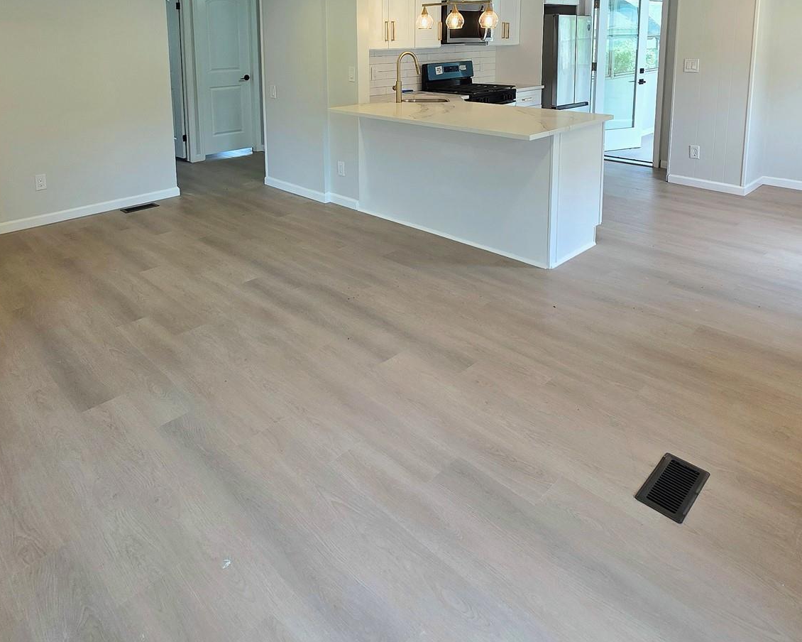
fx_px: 546
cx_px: 376
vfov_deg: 55.6
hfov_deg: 72.5
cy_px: 109
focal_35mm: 23
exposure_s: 1/120
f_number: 1.9
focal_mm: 2.2
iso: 64
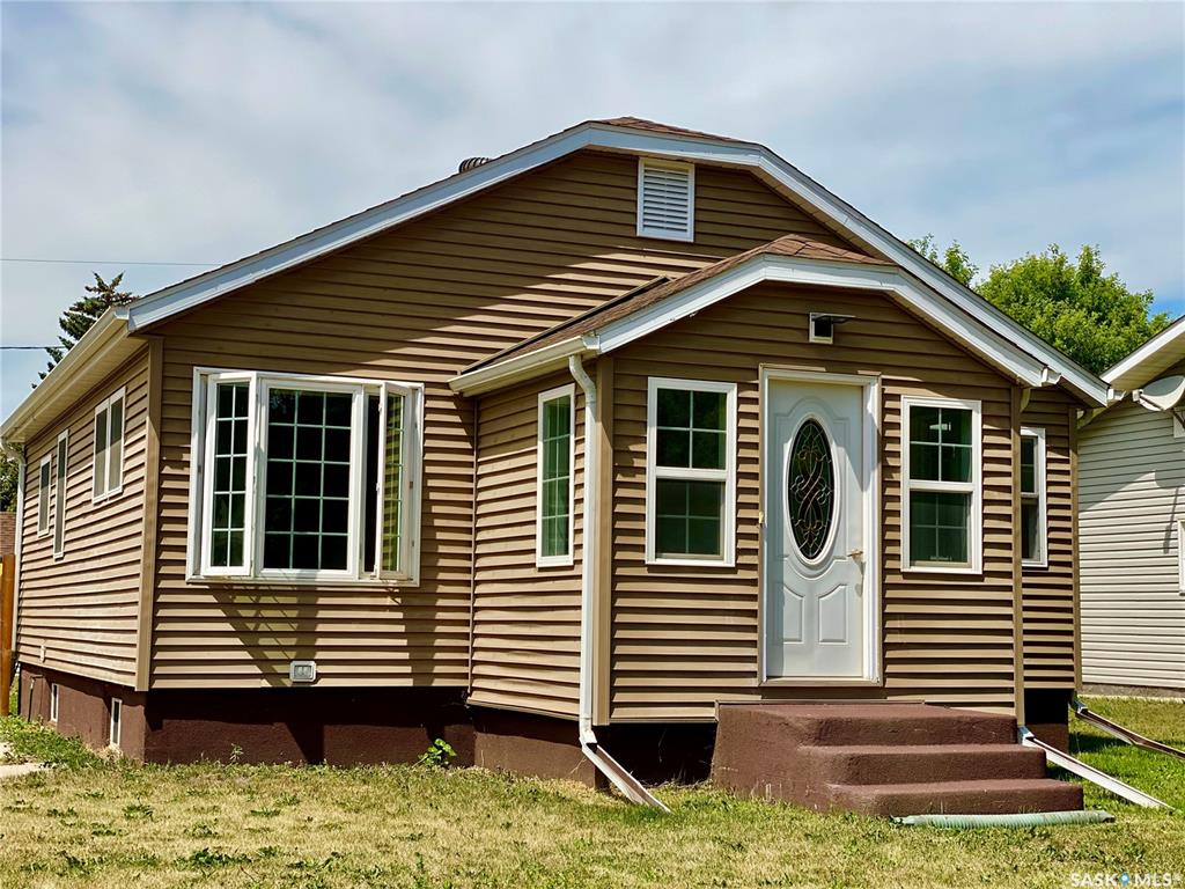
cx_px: 592
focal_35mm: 52
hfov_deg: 36.8
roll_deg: -1.3
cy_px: 444
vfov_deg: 28.0
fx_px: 1780
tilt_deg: +6.8
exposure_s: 1/1916
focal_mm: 6
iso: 20
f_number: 2
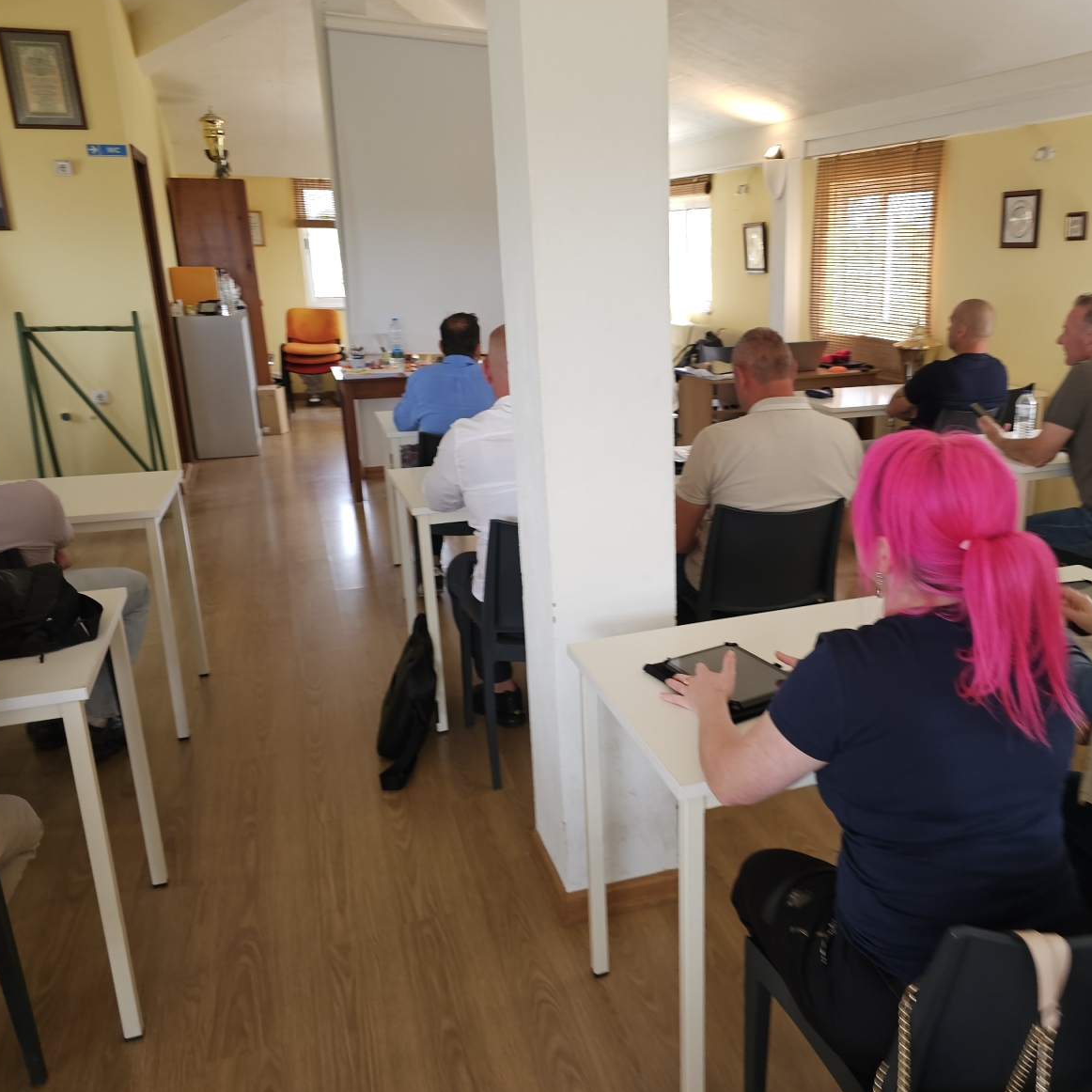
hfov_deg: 56.1
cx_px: 725
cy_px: 538
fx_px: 999
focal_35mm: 28
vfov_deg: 57.3
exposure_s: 1/50
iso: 64
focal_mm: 6.3
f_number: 1.7
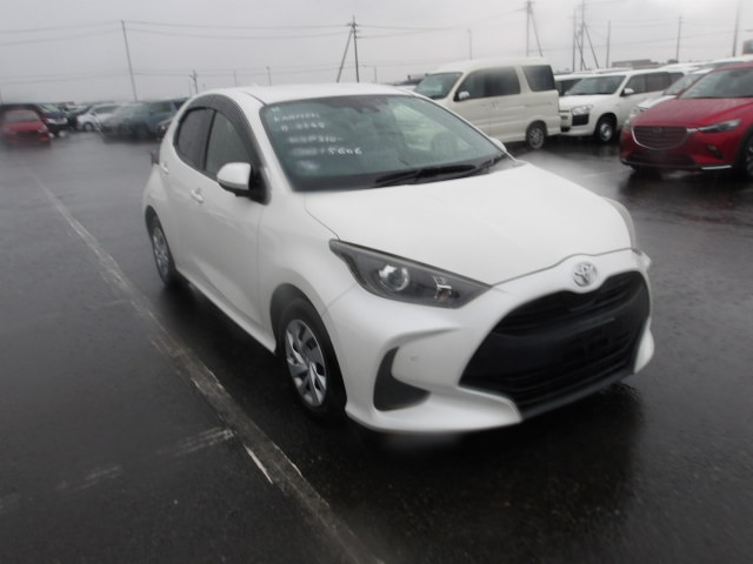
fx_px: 587
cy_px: 282
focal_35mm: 27
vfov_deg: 51.4
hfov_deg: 65.3
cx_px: 376
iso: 220
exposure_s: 1/60
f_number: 10.4
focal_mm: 4.9
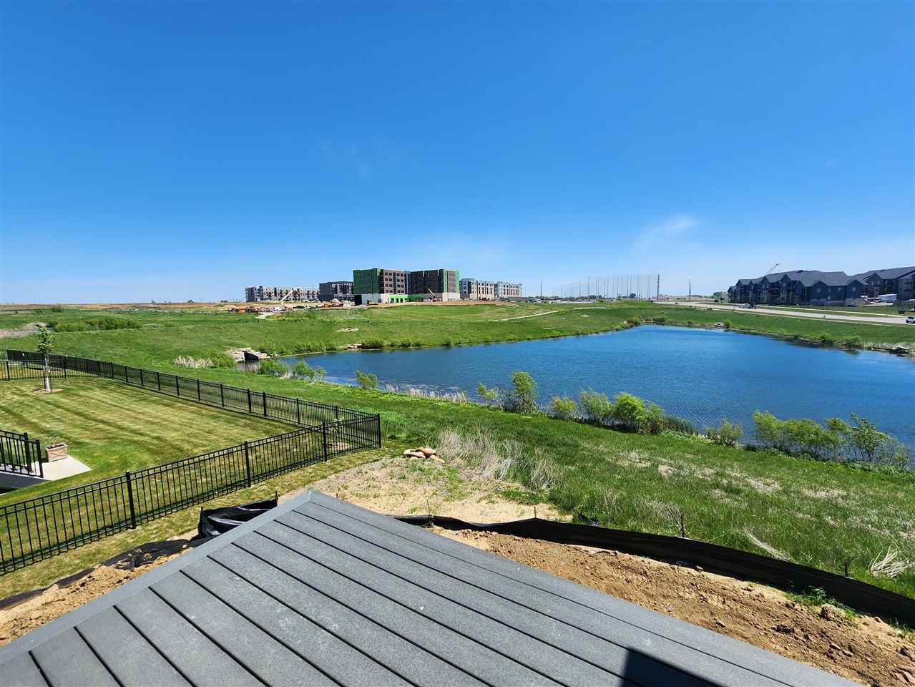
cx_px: 458
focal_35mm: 13
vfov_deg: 89.9
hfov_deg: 106.2
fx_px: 344
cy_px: 344
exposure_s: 1/2500
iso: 50
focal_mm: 2.2
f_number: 2.2
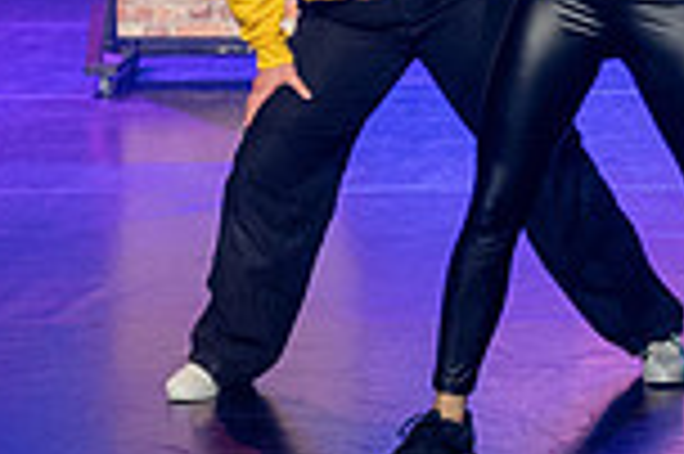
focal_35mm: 245
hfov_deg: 8.3
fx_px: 4650
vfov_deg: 5.6
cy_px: -14
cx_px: 960
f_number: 2.8
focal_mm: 52
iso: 3200
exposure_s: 1/100
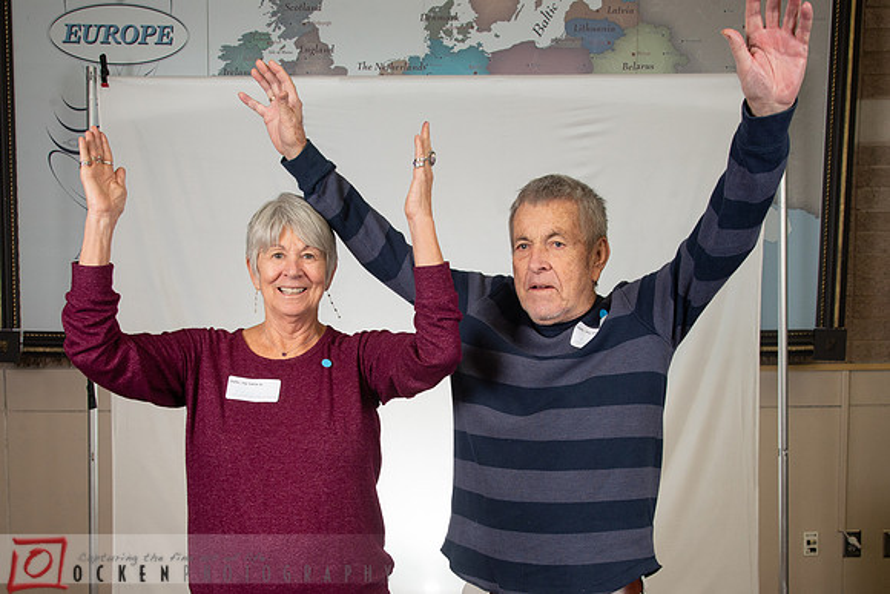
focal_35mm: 41
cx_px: 444
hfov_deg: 46.9
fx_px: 1026
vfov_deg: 32.1
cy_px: 385
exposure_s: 1/80
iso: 800
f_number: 8
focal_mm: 32
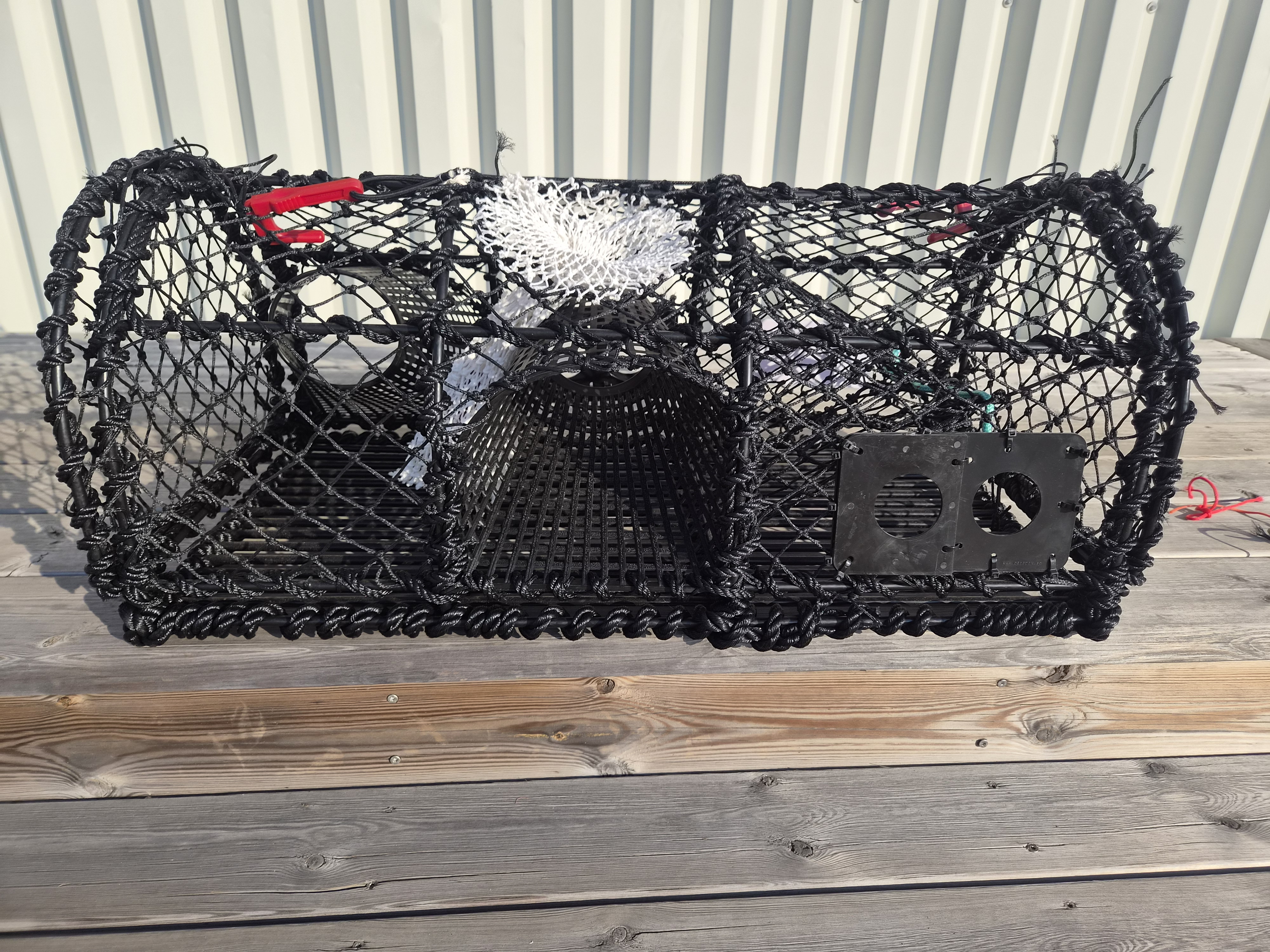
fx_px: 844
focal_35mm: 23
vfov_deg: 58.9
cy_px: 476
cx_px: 635
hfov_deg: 73.9
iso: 80
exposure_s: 1/3424
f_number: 1.8
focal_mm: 5.4
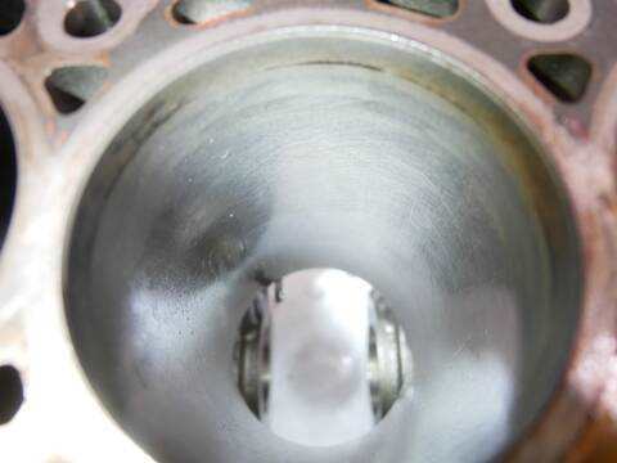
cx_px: 308
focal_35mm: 24
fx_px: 428
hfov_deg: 71.6
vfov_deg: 56.8
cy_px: 232
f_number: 3.5
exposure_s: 1/60
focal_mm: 12
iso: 1000
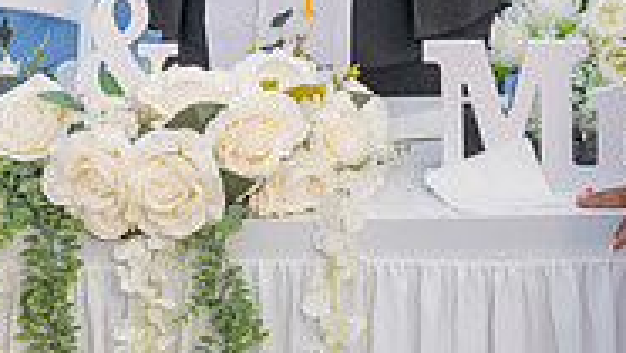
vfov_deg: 6.1
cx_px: 225
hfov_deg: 11.0
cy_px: -176
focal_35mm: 196
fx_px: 3256
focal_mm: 60
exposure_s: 1/125
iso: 200
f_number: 6.3
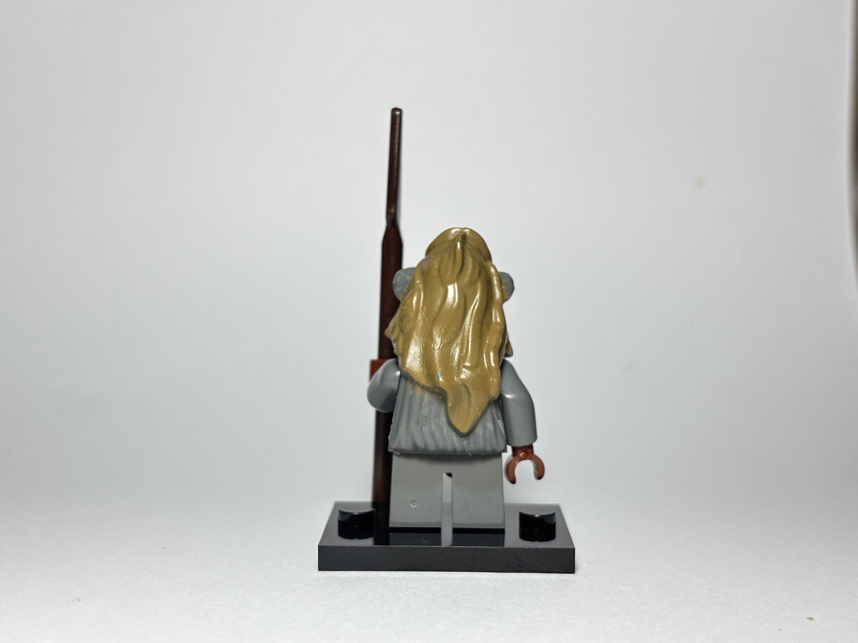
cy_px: 322
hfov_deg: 36.8
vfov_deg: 28.0
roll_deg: +0.0
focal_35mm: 52
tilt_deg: -5.4
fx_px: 1289
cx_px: 429
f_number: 1.6
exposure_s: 1/100
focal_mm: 5.96
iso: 32
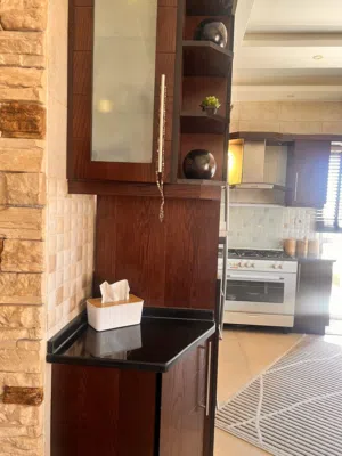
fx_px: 343
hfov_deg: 53.1
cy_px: 228
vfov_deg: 67.3
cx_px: 171
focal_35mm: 26
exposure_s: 1/50
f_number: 1.5
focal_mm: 5.7
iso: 125
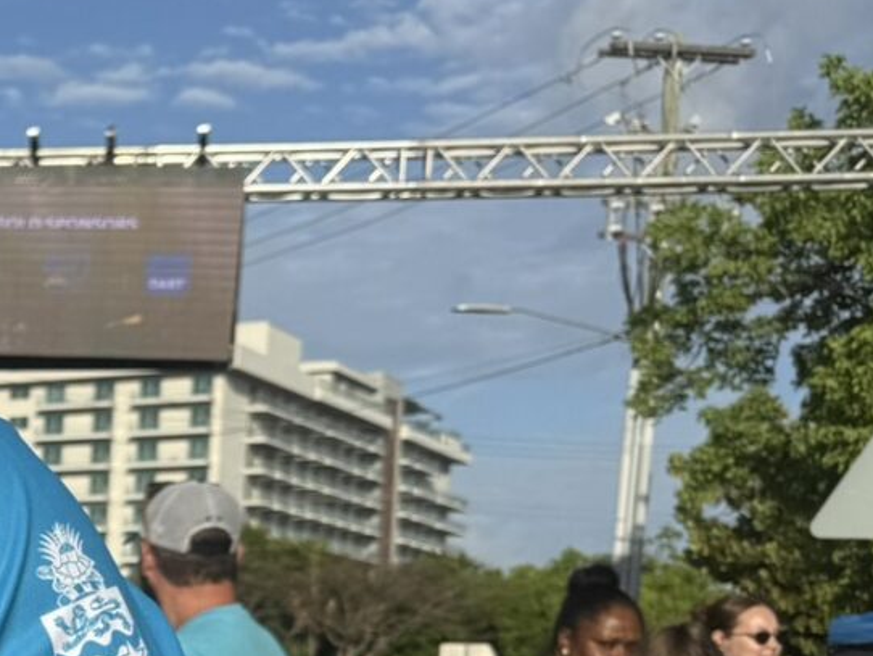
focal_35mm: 85
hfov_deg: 19.7
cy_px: 754
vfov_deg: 16.7
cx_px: -477
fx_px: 2145
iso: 80
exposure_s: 1/5319
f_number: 1.78
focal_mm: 6.76
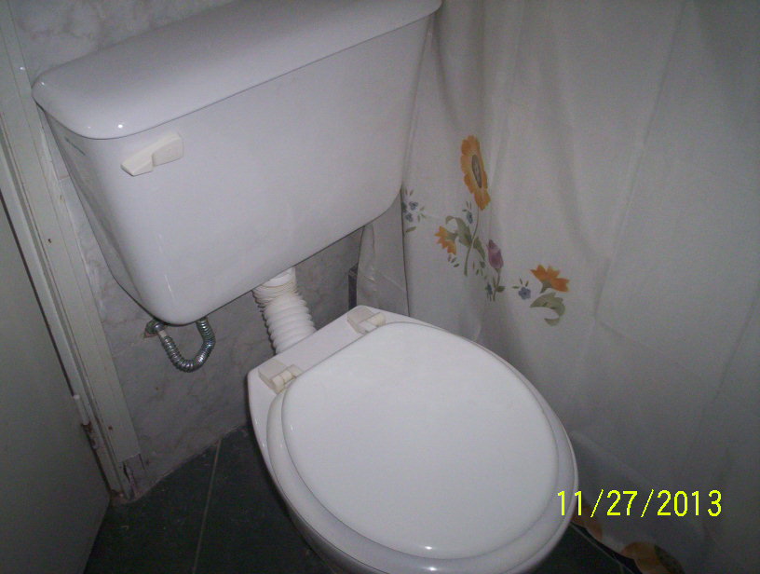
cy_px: 287
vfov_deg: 37.9
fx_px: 836
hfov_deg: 48.9
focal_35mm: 38
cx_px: 380
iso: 140
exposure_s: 1/60
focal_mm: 4.99
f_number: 4.5
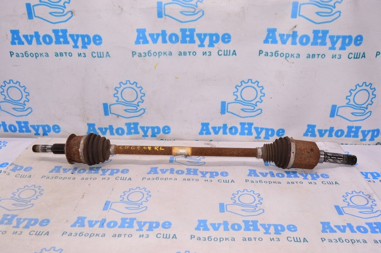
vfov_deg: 39.9
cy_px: 126
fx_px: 349
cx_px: 190
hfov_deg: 57.3
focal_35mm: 33
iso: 1600
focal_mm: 22
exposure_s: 1/200
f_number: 8
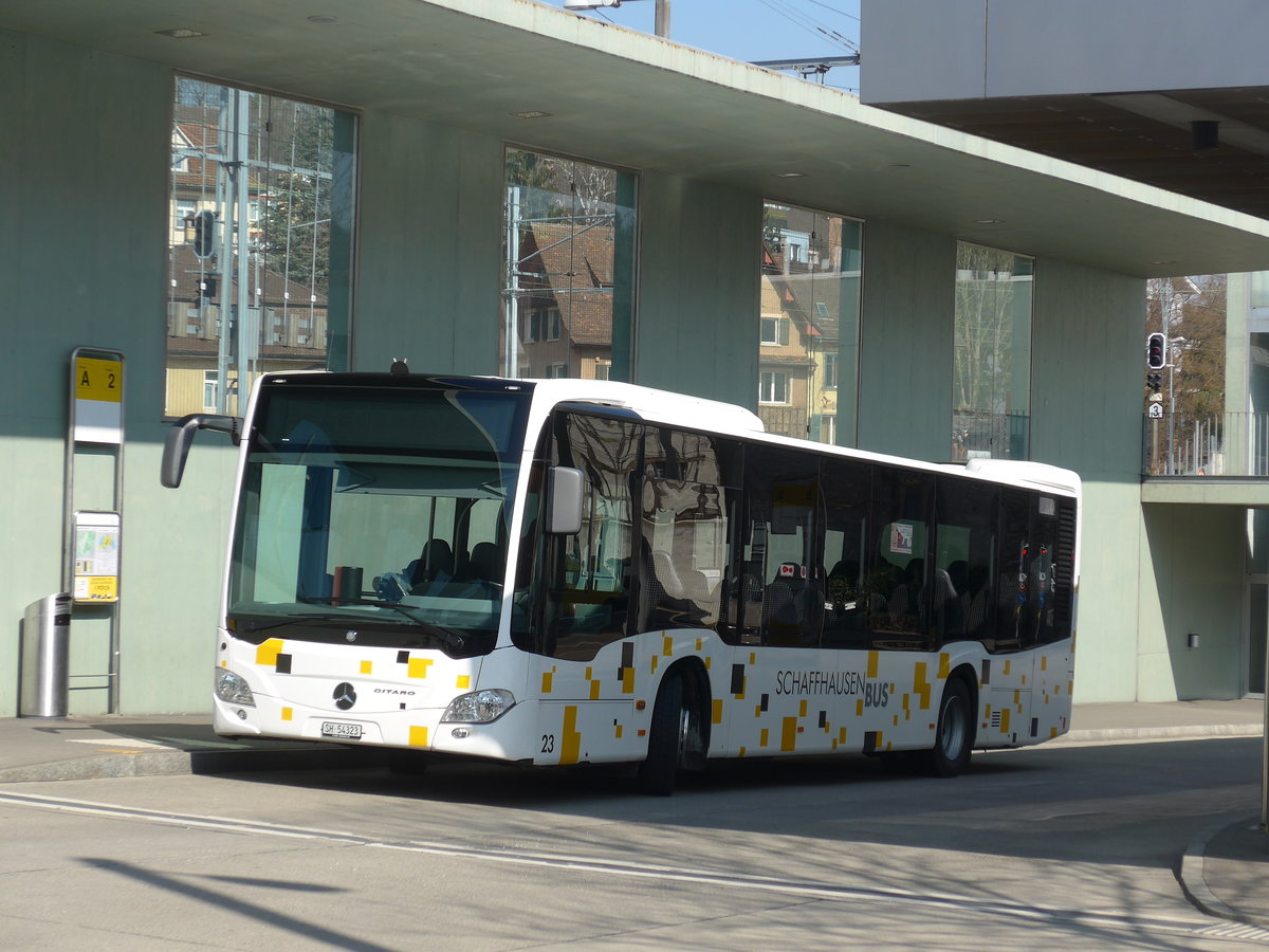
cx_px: 634
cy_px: 476
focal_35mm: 90
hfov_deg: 21.8
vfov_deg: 16.4
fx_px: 3299
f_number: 4.6
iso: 80
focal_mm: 18
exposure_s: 1/500
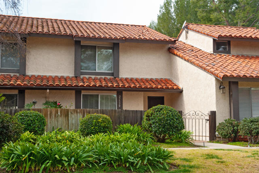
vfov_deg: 28.1
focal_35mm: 48
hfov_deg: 41.1
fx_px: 346
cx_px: 130
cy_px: 86
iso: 320
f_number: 10
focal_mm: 32
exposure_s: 1/160
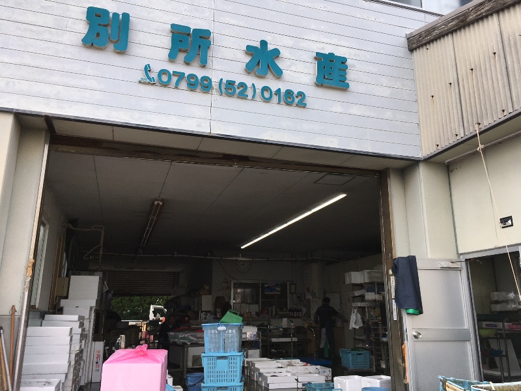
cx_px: 260
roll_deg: +2.0
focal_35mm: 29
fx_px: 436
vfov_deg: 48.2
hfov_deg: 61.7
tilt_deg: +14.5
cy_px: 196
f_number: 2.2
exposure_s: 1/680
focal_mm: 4.15
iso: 25
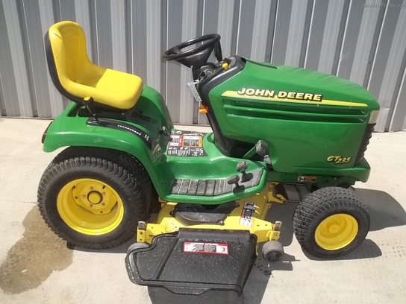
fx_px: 387
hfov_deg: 55.4
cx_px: 203
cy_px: 152
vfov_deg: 42.9
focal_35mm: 33
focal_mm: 5.9
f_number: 3.3
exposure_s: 1/1000
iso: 64
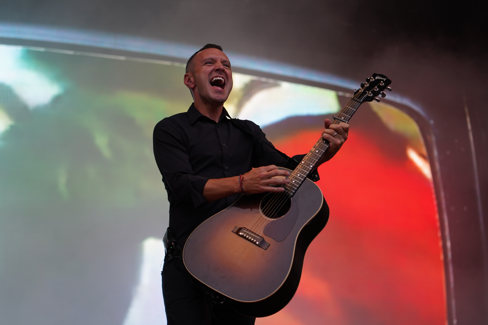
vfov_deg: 13.0
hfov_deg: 19.5
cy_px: 162
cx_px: 244
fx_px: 1423
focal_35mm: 105
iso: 640
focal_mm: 105
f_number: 4
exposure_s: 1/160
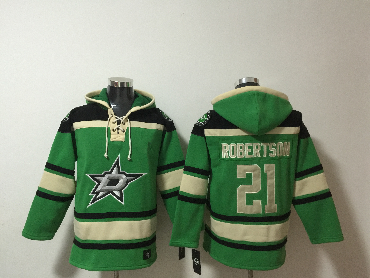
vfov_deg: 48.2
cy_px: 139
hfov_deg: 61.7
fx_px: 310
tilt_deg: +0.5
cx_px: 185
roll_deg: -2.6
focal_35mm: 29
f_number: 2.2
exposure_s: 1/10
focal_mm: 4.15
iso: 125
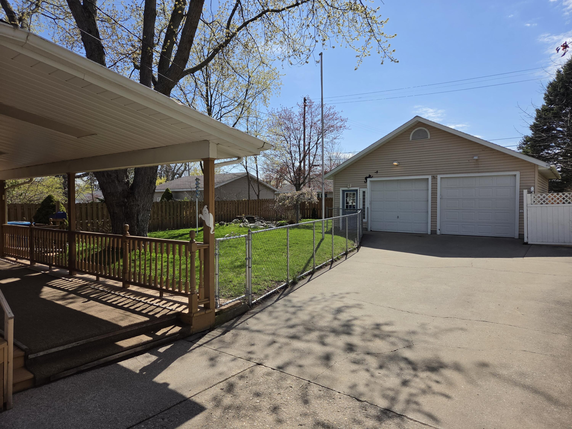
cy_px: 214
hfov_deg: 73.9
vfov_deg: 58.9
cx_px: 286
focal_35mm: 23
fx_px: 380
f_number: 1.8
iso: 80
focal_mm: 5.4
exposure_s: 1/5061
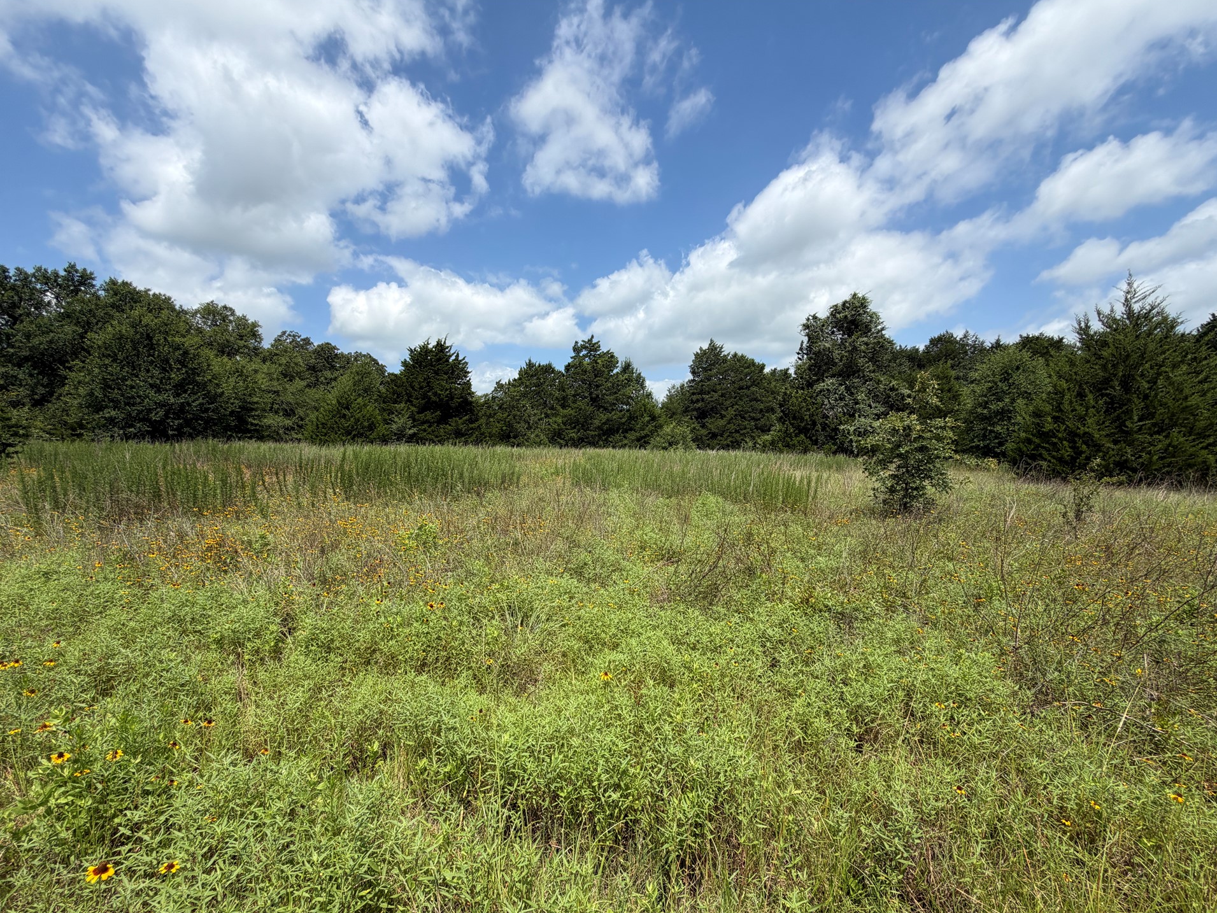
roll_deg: +0.7
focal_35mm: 15
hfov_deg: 98.1
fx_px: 527
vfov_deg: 81.7
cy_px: 483
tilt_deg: -4.1
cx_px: 591
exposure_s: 1/928
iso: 20
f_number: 2.2
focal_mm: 2.22
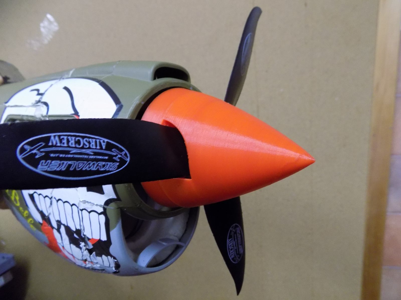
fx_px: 266
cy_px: 150
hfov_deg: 73.9
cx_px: 200
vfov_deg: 58.9
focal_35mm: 23
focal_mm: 4
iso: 400
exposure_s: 1/10
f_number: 3.1
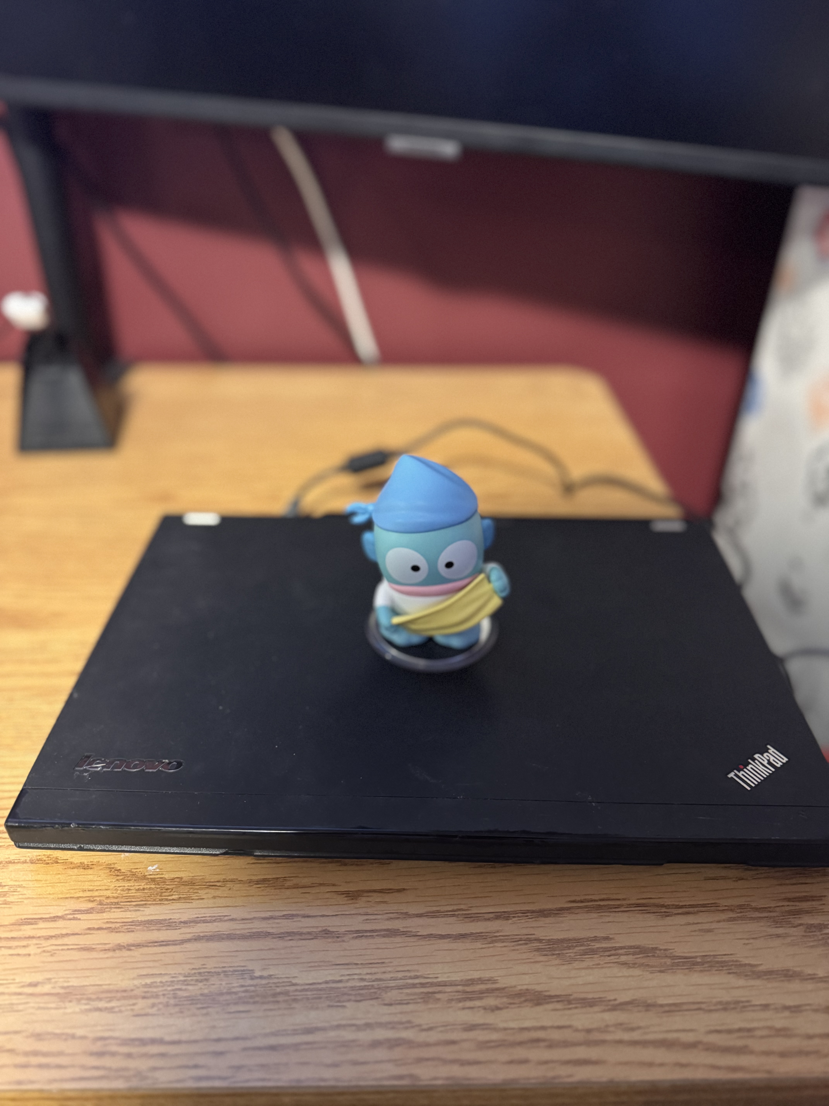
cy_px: 553
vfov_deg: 71.6
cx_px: 414
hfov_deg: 56.8
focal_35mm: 24
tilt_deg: -30.0
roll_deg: -1.3
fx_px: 766
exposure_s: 1/30
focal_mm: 6.76
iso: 800
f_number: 1.78
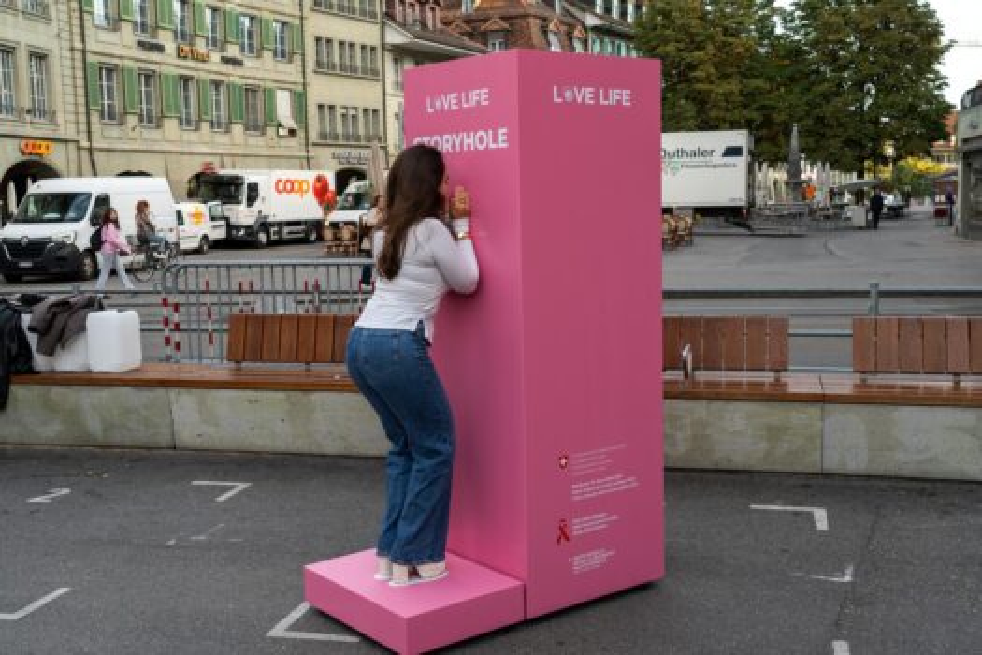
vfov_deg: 33.4
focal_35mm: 40
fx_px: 1091
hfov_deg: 48.5
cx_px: 491
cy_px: 328
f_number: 6.3
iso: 800
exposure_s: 1/250
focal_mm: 40
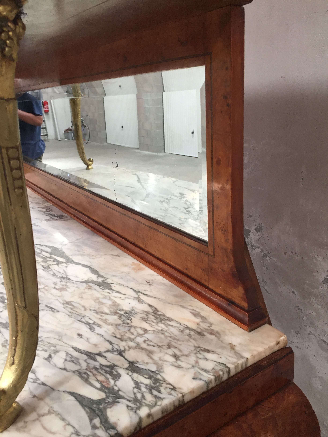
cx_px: 164
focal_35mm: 29
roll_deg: +3.1
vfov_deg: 61.7
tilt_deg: -19.5
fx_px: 366
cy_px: 218
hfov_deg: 48.2
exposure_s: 1/33
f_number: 2.2
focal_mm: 4.15
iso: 80
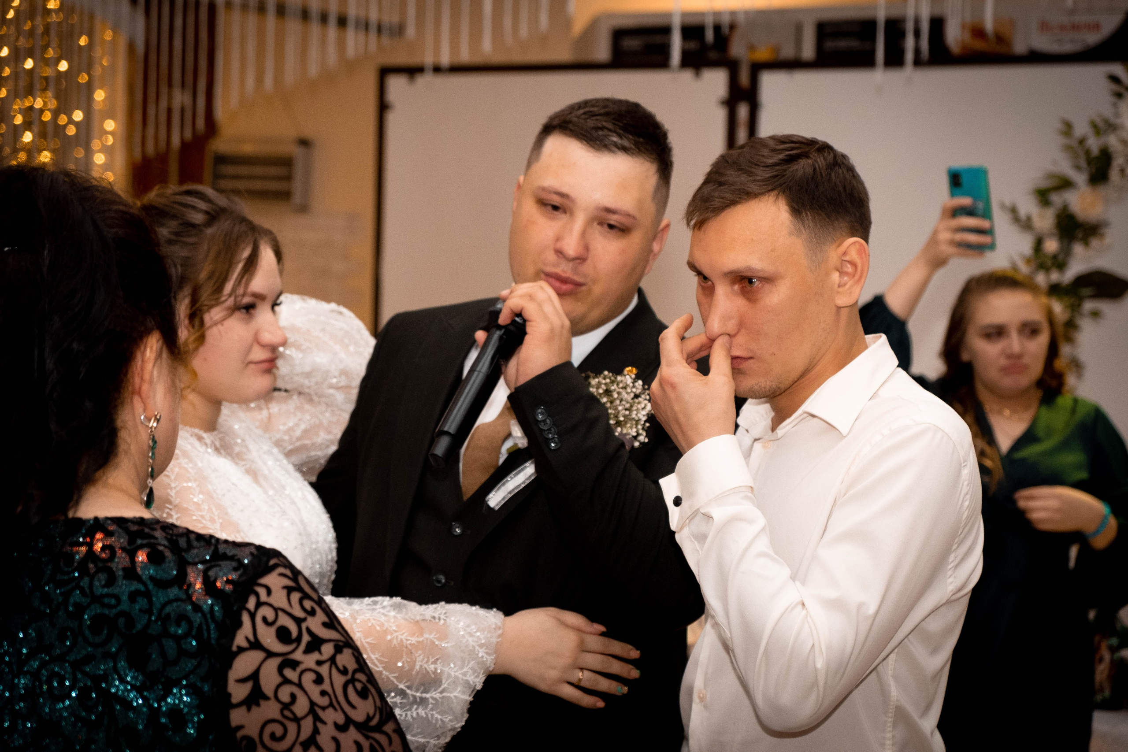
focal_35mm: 83
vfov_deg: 16.5
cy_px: 376
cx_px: 564
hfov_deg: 24.5
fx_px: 2601
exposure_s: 1/160
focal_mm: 55
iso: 1600
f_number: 4
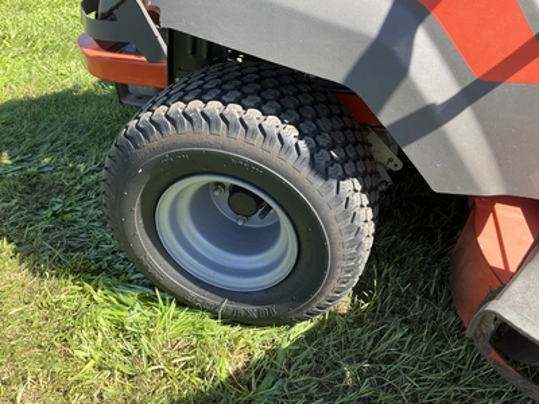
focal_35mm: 29
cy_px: 202
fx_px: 452
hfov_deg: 61.7
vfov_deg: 48.2
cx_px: 270
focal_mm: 3
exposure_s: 1/279
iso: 25
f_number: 1.8
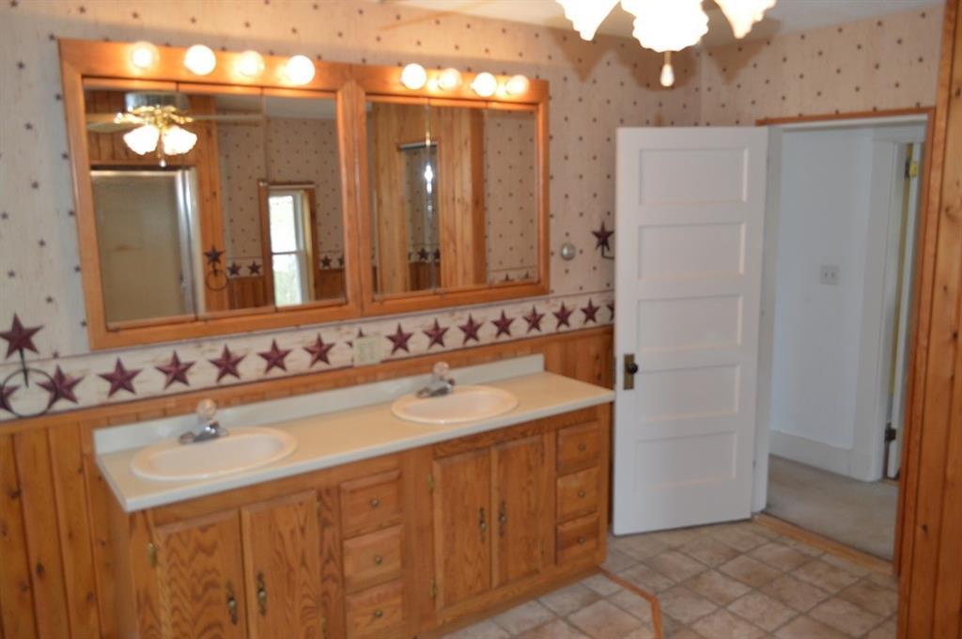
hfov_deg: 67.4
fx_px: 721
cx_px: 481
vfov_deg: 47.8
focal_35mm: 27
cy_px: 320
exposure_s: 1/125
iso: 400
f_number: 4
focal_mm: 18
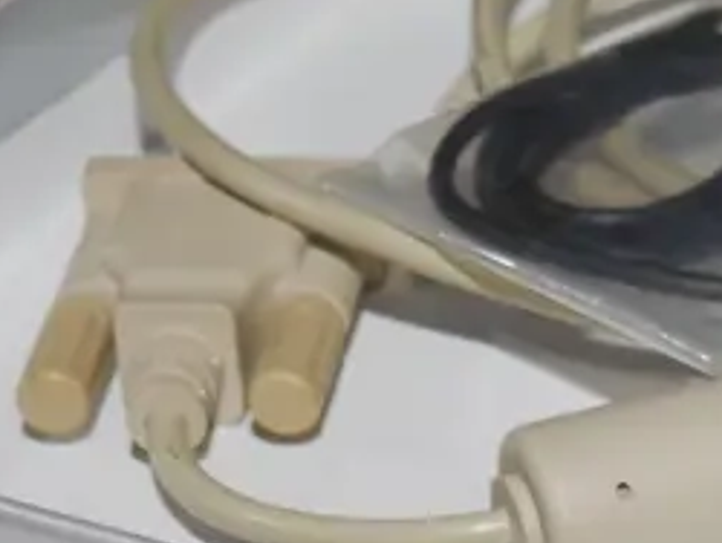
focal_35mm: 205
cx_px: 1383
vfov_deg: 7.2
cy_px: 426
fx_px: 4280
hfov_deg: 9.1
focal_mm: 25
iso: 500
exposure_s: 1/60
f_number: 5.3
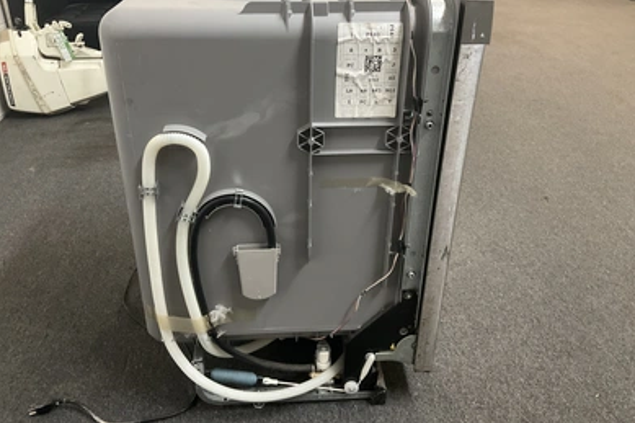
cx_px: 312
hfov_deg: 60.3
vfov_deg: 42.2
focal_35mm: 31
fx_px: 547
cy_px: 180
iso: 250
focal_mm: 3
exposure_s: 1/30
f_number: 1.8
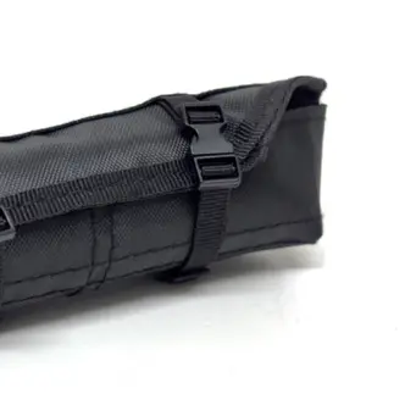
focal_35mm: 83
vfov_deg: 20.9
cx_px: 54
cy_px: 232
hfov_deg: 20.5
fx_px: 1099
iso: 40
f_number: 1.6
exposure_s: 1/100
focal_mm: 5.96
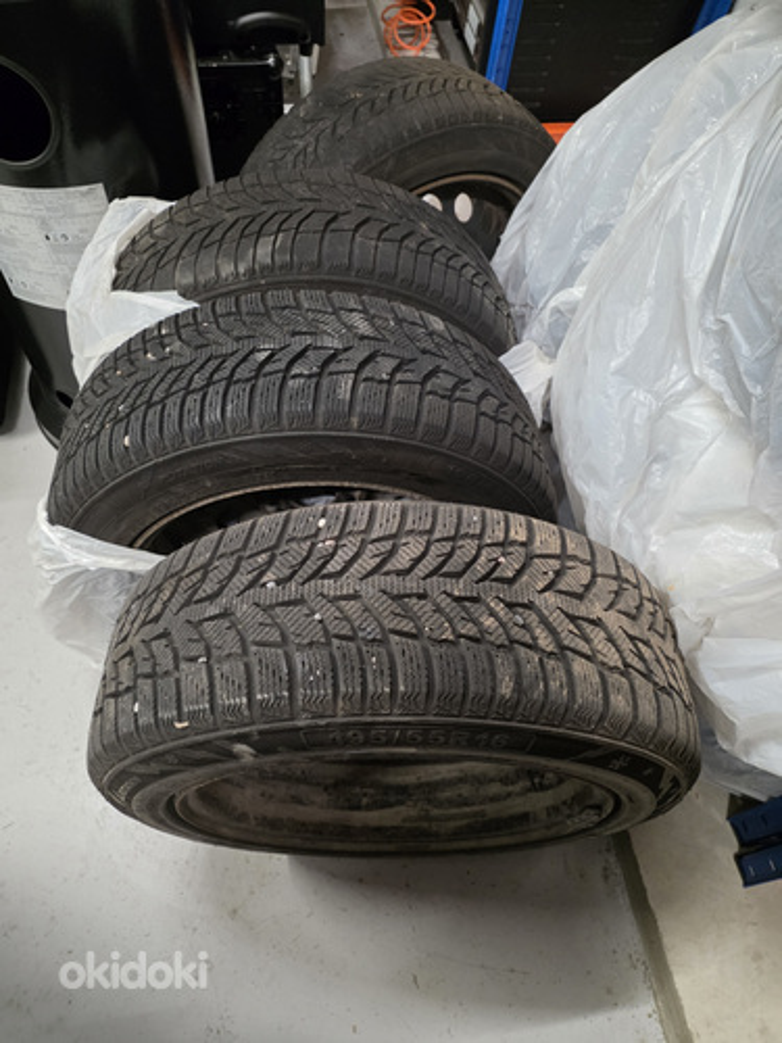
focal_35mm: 23
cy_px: 522
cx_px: 391
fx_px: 693
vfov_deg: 73.9
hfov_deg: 58.9
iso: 800
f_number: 1.7
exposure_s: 1/100
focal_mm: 6.25
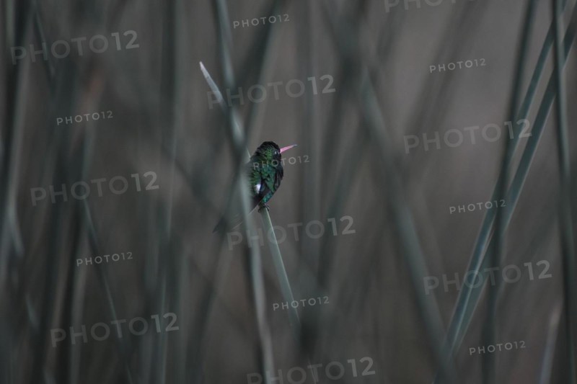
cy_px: 192
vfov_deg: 3.1
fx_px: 7211
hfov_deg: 4.6
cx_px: 288
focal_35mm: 450
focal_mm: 300
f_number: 6.3
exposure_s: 1/320
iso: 1600
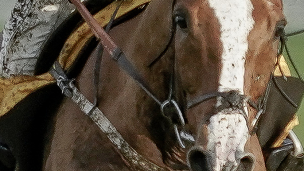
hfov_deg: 0.4
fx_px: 48572
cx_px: -6
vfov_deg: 0.2
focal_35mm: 6026
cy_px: 168
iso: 800
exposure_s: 1/1250
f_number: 6.3
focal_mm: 800
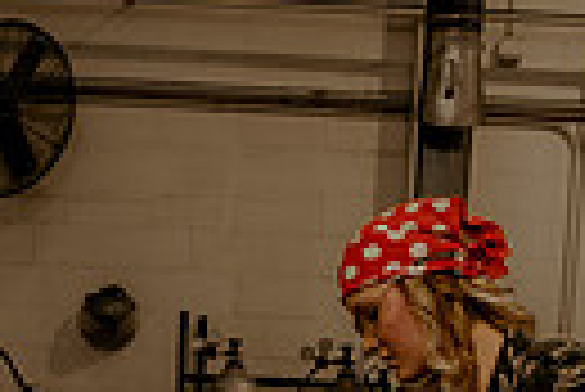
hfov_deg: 16.6
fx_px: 2001
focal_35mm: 123
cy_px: 861
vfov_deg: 10.1
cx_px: 282
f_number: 5.6
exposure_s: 1/125
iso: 1250
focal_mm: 24
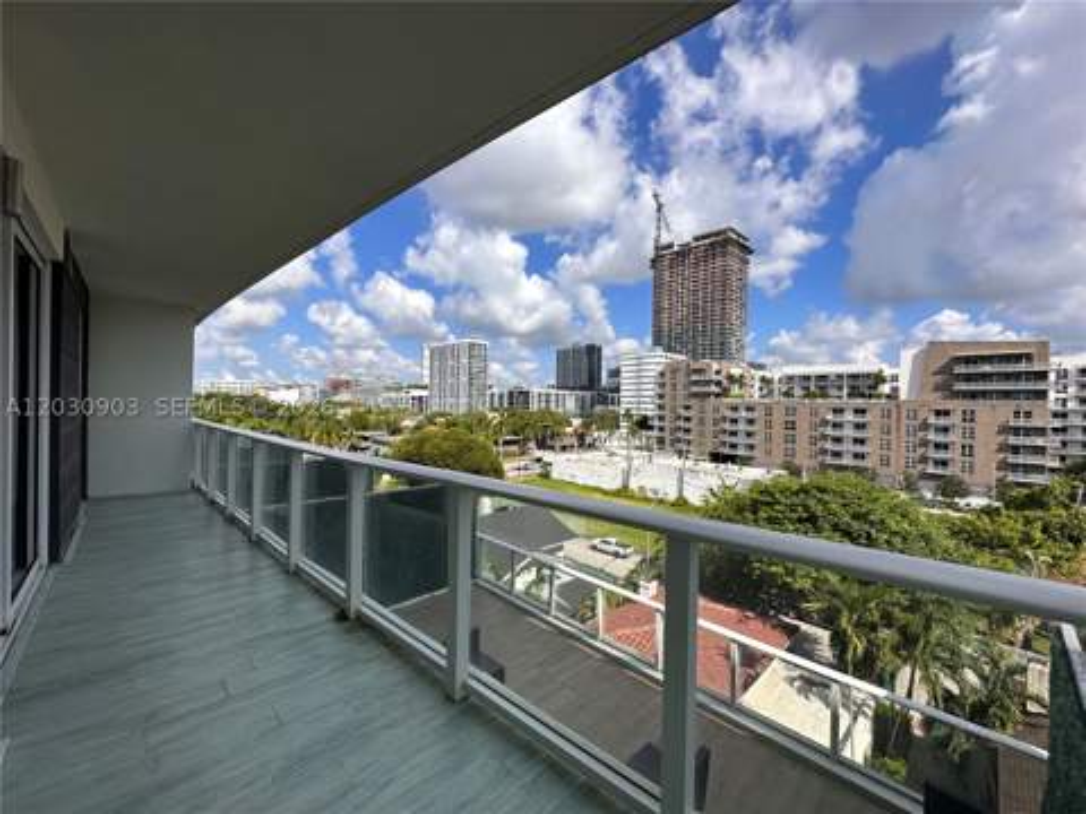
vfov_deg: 85.7
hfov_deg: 102.1
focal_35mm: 14
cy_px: 407
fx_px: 439
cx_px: 543
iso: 50
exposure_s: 1/3205
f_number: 2.2
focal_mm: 2.22
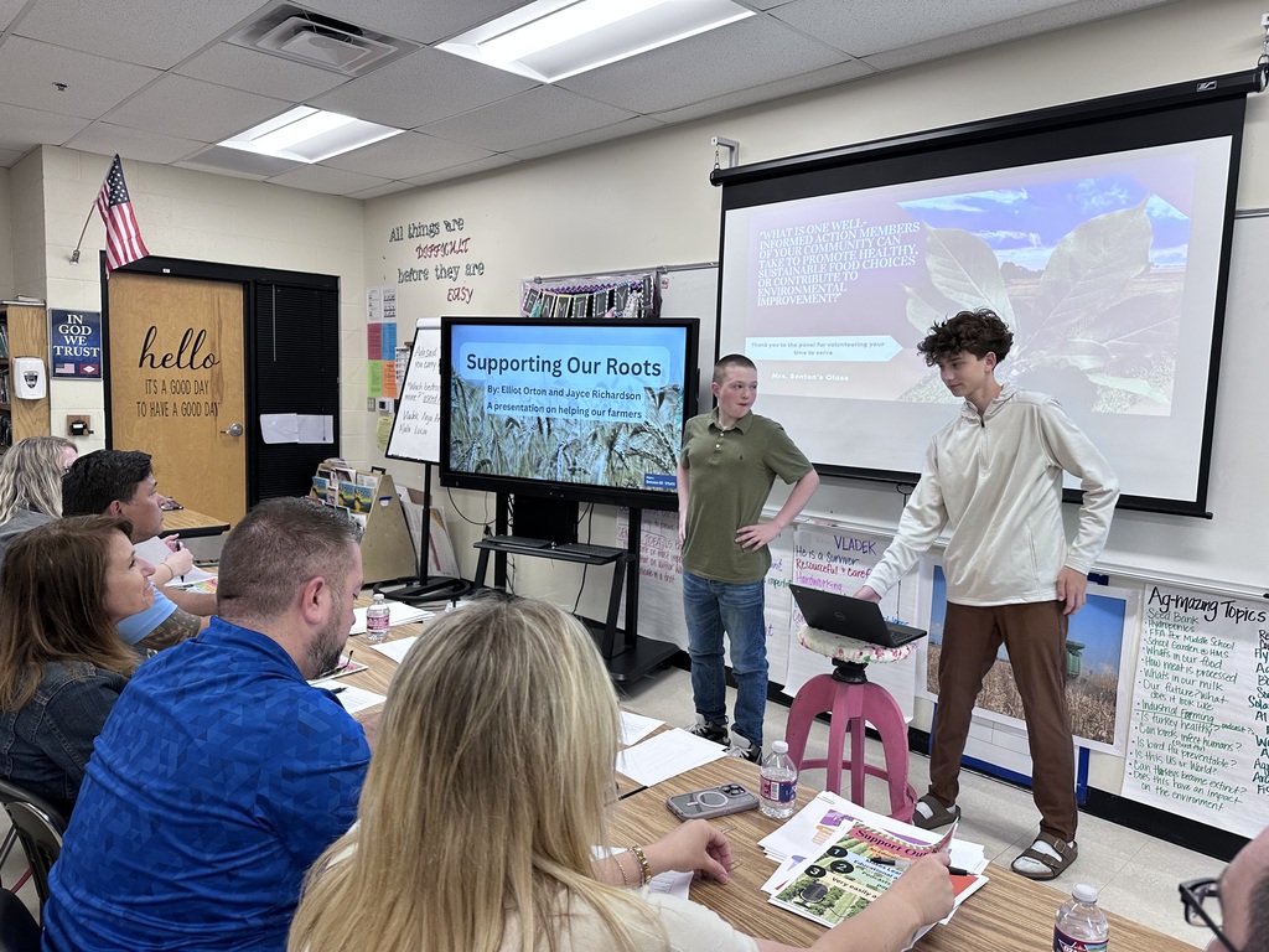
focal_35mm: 24
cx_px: 634
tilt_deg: -5.7
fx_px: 880
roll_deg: -1.9
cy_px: 476
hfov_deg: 71.6
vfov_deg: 56.8
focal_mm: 6.86
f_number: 1.78
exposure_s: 1/90
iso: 125
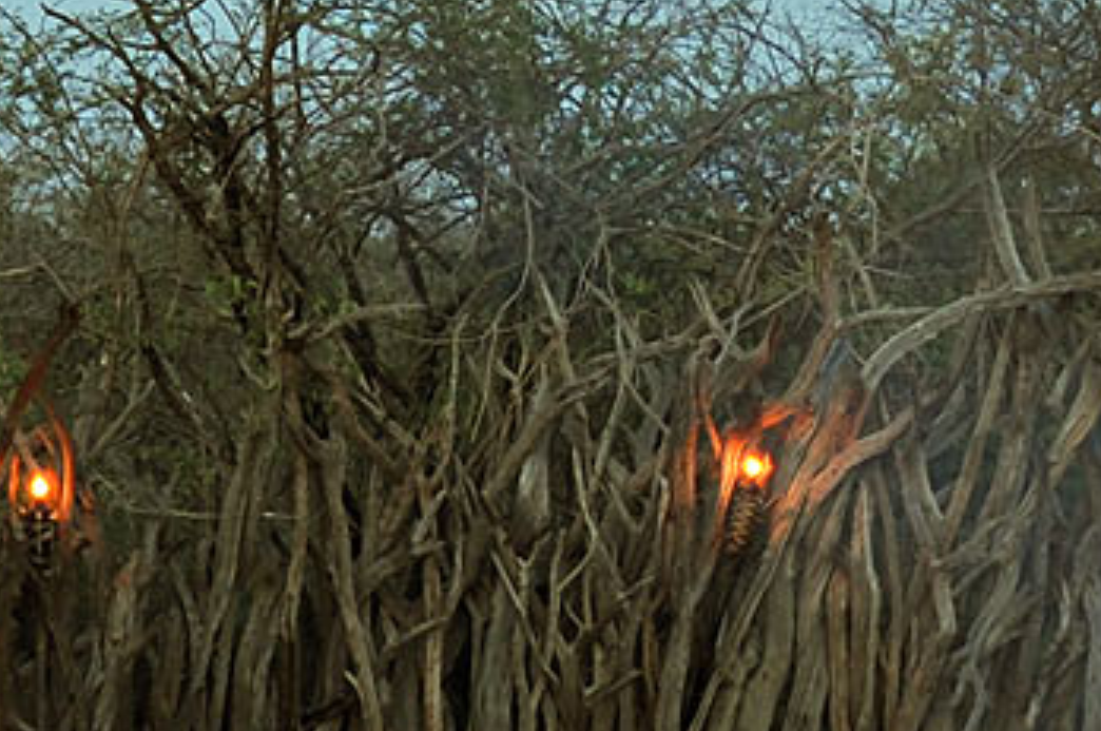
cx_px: 914
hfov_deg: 14.8
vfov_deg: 9.9
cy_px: 217
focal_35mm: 138
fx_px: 4215
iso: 200
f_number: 5.6
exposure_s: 1/2.5
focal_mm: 24
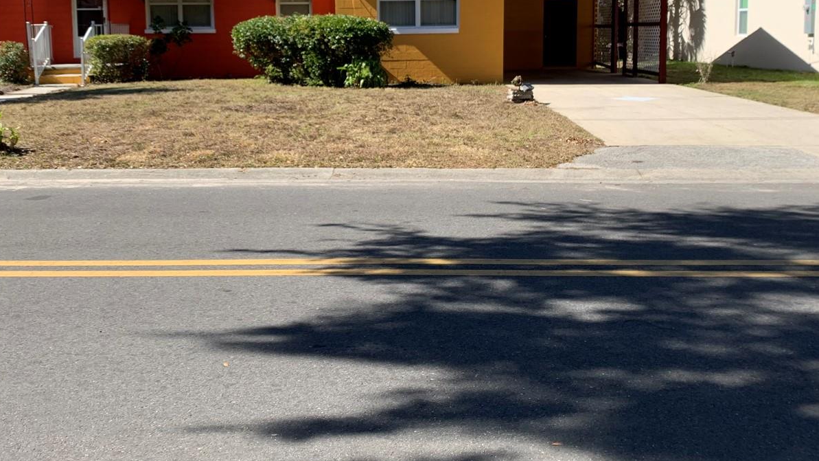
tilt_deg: -4.5
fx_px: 825
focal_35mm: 38
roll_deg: +0.7
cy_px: 122
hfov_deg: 52.7
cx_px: 375
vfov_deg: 30.7
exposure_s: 1/1205
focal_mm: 4.25
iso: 25
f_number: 1.8
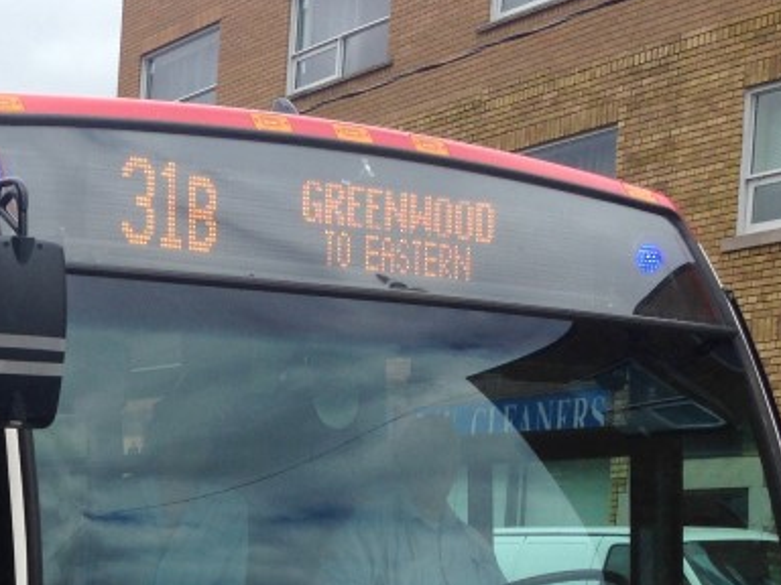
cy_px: 634
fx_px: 1985
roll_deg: -4.3
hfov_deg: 21.2
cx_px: -71
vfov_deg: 16.3
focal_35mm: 88
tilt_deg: -0.8
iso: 50
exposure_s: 1/1085
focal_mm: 4.12
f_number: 2.4
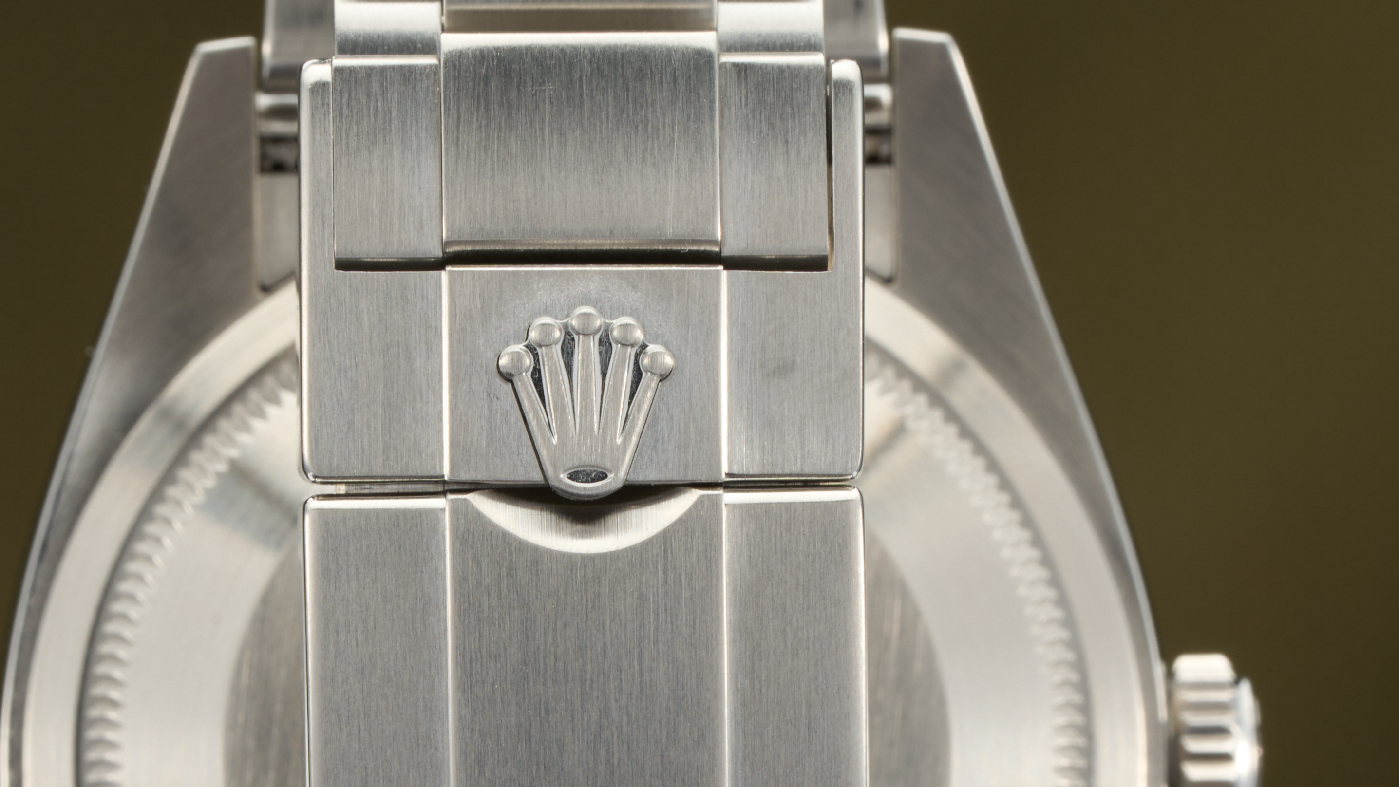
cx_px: 587
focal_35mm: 248
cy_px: 725
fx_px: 9200
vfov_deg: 4.9
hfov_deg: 8.7
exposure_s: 1/125
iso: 125
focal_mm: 100
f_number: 16
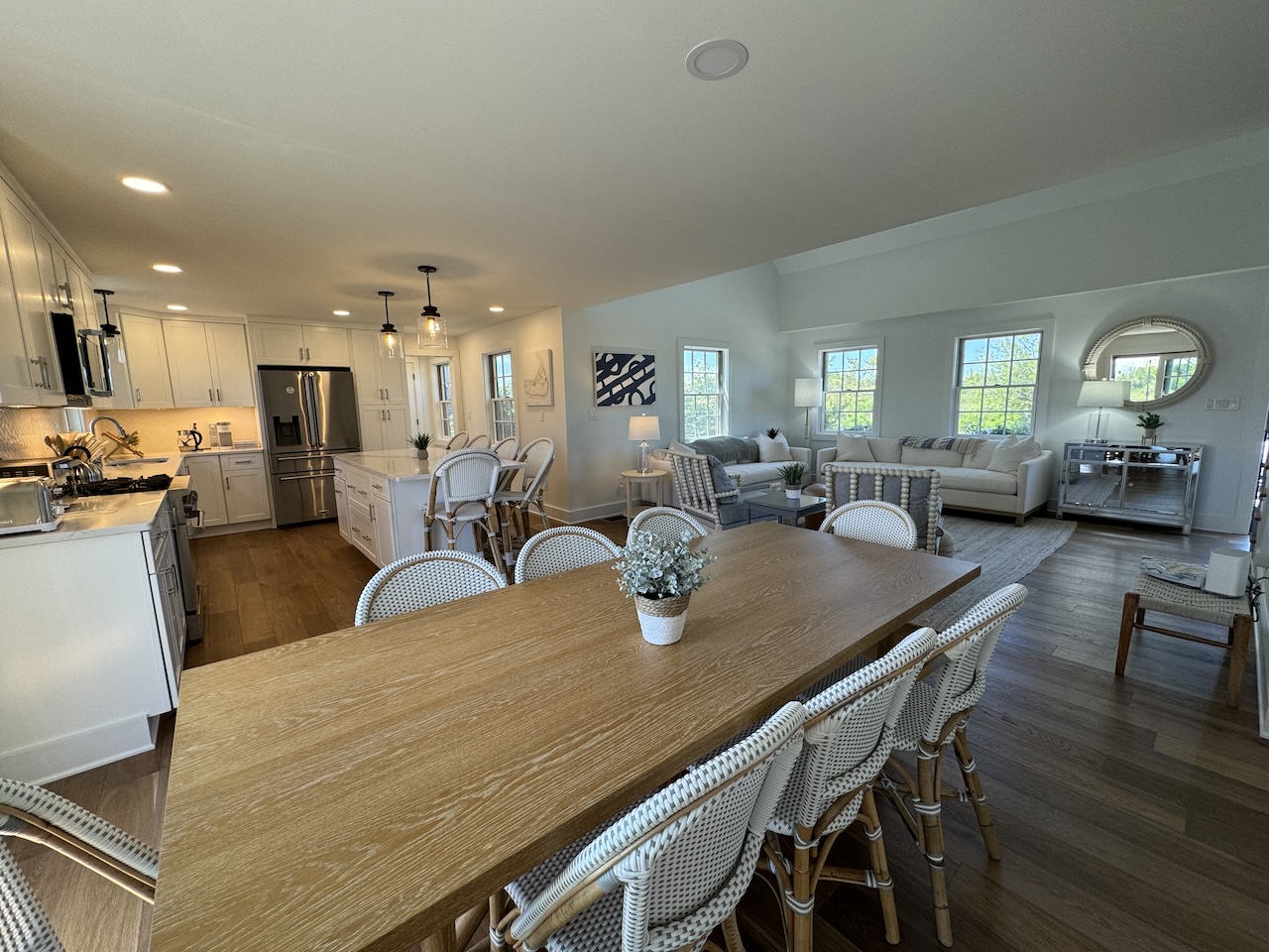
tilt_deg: -8.3
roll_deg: +1.1
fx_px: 513
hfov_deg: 102.1
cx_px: 634
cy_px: 476
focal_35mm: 14
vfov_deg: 85.7
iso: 80
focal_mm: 2.22
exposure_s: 1/120
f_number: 2.2
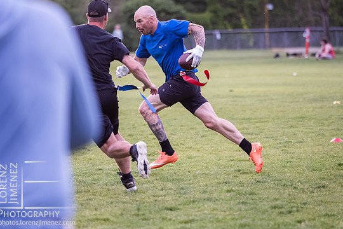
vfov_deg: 4.1
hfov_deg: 6.2
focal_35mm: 335
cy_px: 123
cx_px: 173
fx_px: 3192
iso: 2000
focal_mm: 150
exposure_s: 1/1250
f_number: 2.8
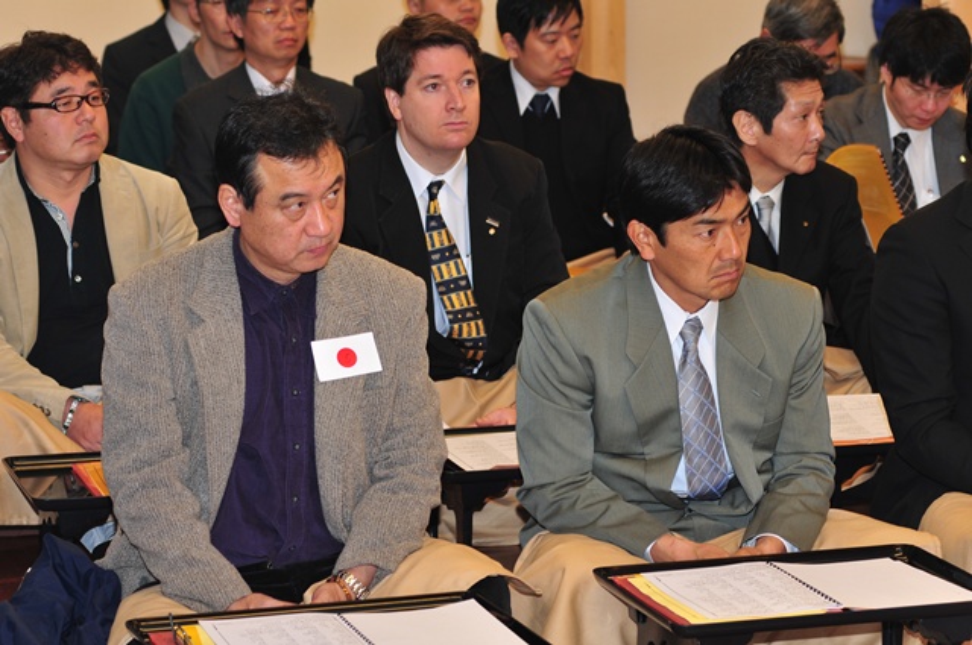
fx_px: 3236
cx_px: 486
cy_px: 322
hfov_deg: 17.1
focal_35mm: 120
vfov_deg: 11.4
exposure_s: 1/60
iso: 200
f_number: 5
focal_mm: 80
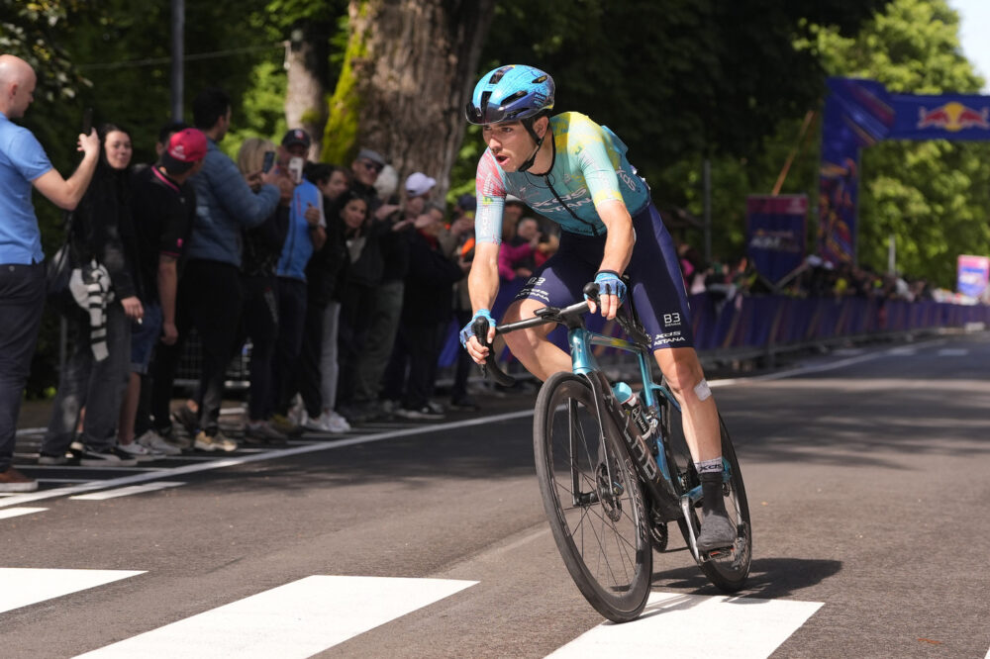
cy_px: 330
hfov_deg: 28.1
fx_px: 1979
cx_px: 495
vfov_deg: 18.9
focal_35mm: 72
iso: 500
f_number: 3.5
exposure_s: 1/3200
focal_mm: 72
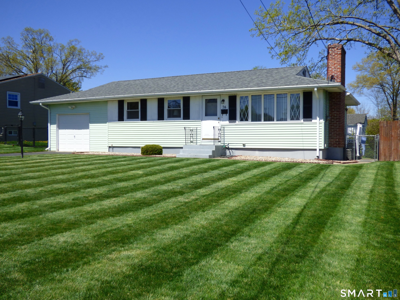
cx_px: 200
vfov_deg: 42.9
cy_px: 150
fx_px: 381
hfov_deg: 55.4
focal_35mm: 33
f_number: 3.4
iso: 100
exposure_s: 1/1600
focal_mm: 5.97
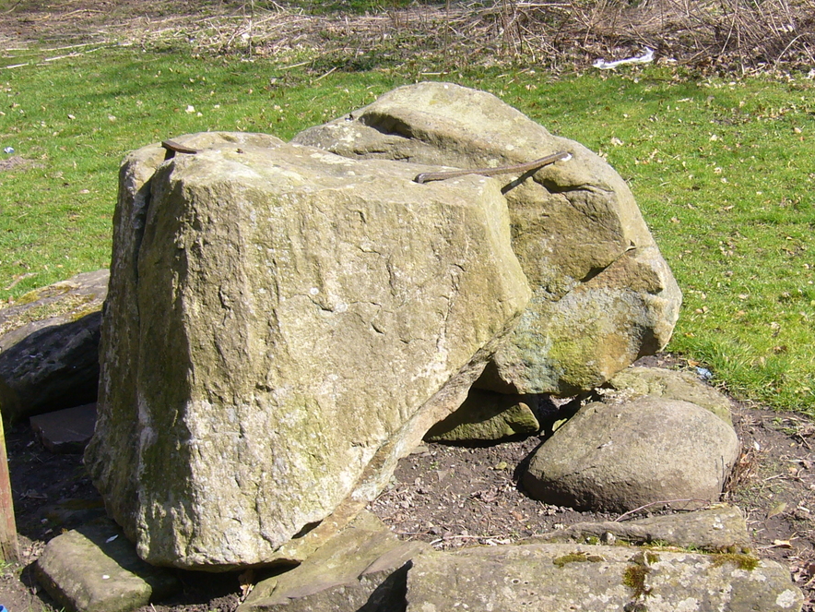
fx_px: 1342
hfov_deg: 33.5
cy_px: 337
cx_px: 537
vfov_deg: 25.6
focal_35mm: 57
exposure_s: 1/125
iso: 80
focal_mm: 5.8
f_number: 5.6
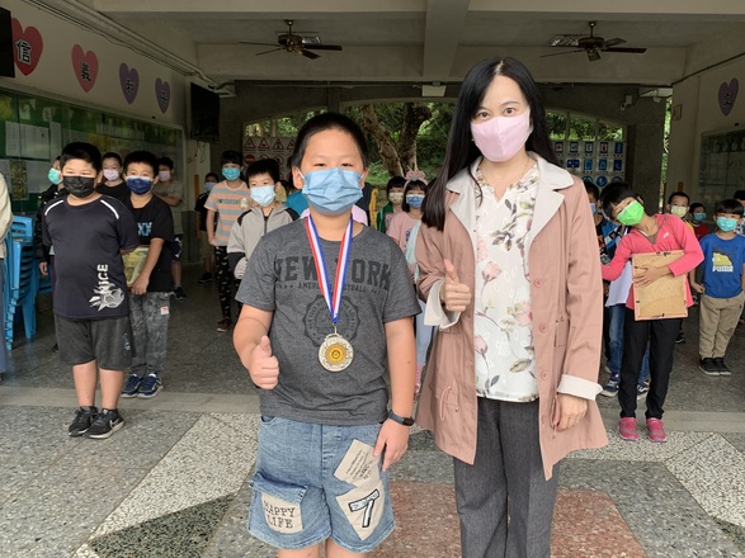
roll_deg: -1.4
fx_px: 667
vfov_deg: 45.4
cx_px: 381
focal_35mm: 31
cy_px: 289
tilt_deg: -9.8
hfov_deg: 58.4
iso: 50
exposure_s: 1/121
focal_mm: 4.25
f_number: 1.8
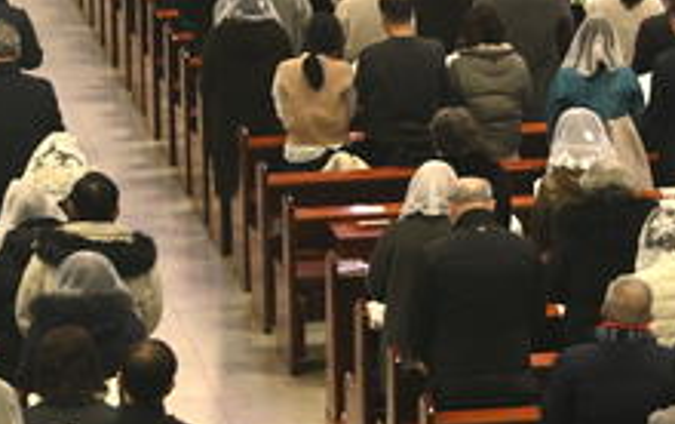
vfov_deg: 5.5
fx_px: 4346
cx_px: 485
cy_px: -178
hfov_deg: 8.9
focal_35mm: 236
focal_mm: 85
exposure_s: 1/160
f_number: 5
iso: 4000
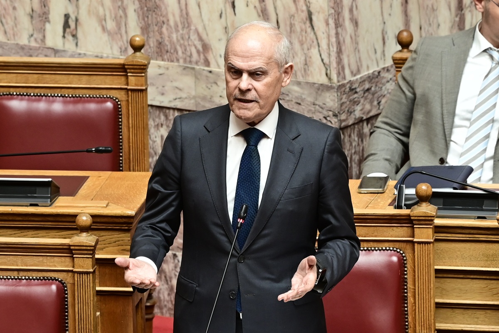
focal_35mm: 300
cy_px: 166
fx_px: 4158
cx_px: 250
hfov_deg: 6.9
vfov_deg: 4.6
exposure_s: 1/200
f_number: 4.5
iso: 800
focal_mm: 200
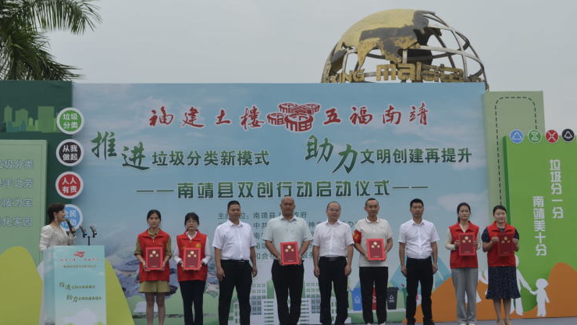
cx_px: 289
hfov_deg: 30.1
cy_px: 182
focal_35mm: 70
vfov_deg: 17.2
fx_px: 1071
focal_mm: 44
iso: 100
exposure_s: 1/125
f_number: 8
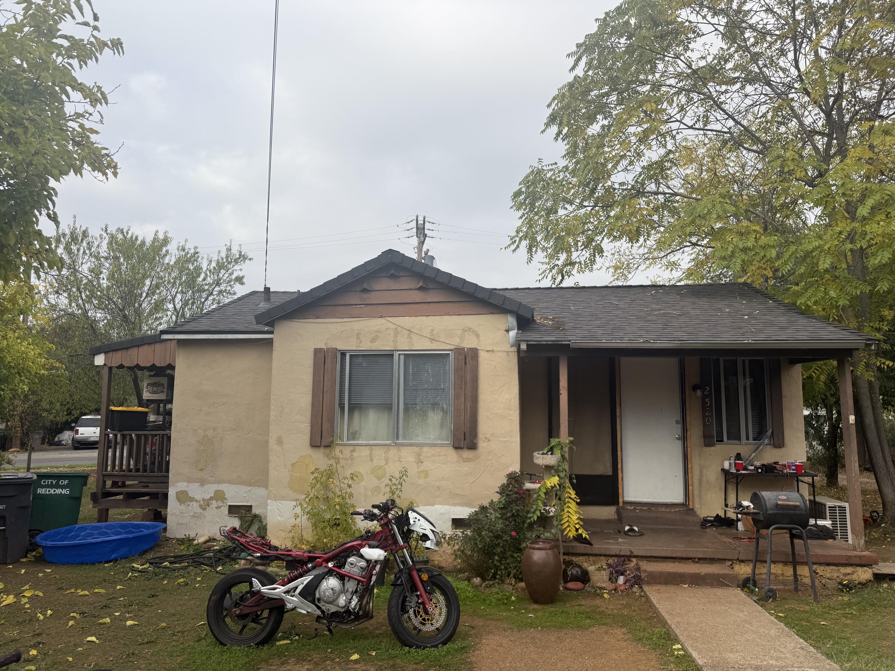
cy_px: 336
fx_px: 621
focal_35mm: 24
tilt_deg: +7.1
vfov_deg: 56.8
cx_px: 448
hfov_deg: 71.6
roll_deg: -0.7
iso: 80
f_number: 1.78
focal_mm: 6.76
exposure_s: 1/1901
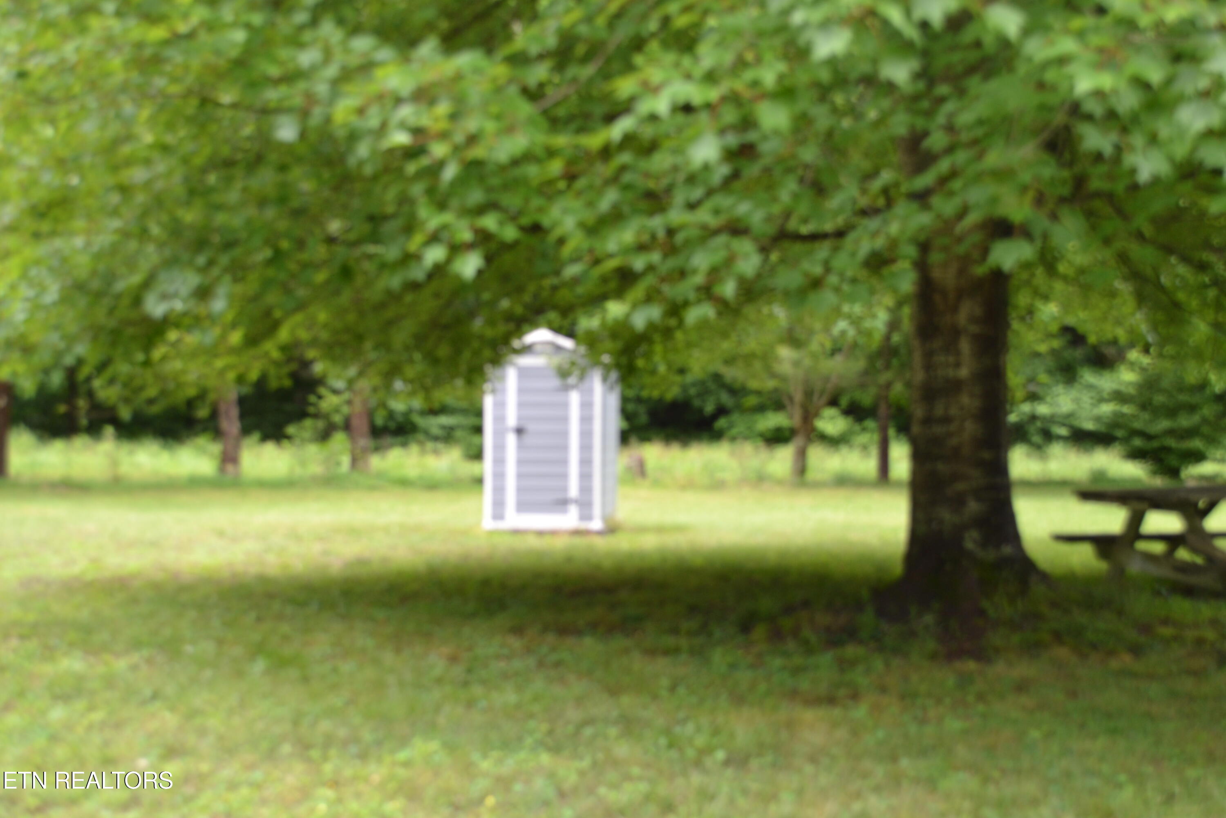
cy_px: 409
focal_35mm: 48
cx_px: 613
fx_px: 1635
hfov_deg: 41.1
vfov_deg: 28.1
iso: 250
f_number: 5.6
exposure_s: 1/125
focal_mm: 32
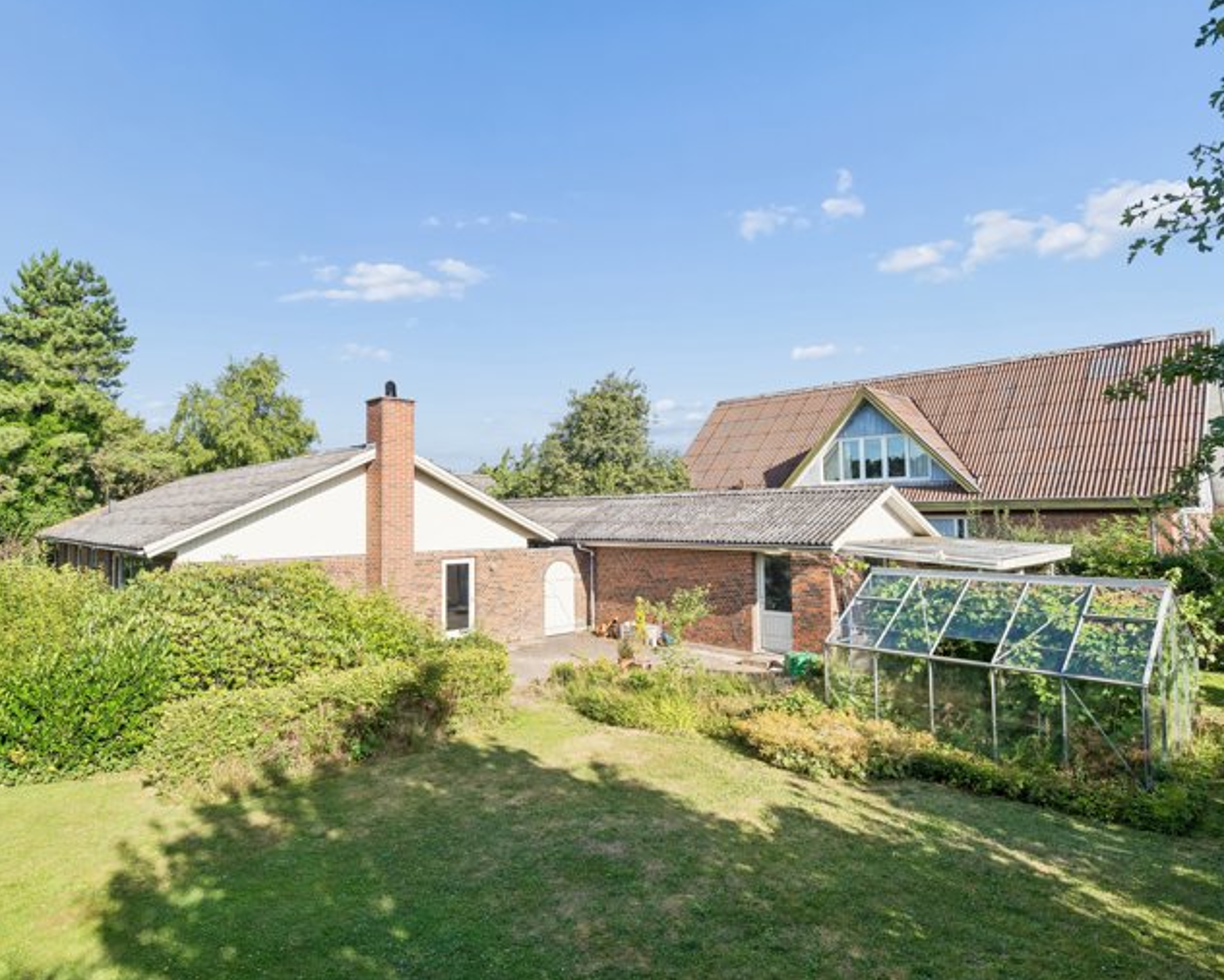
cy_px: 477
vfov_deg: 70.9
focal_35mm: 19
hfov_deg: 83.3
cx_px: 604
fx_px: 689
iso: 160
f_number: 8
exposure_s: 1/160
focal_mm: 16
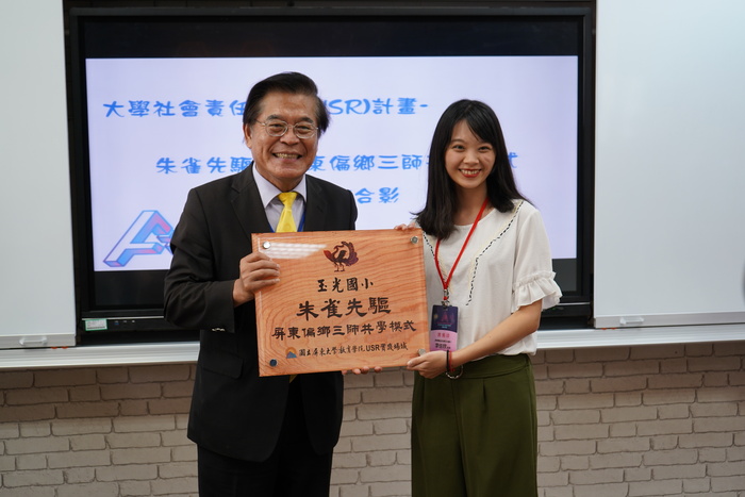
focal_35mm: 50
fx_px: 1035
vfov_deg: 27.0
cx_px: 372
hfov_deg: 39.6
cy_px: 248
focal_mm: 50
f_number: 4.5
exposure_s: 1/60
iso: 500
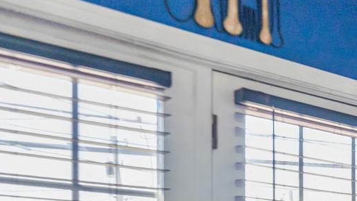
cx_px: 558
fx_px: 558
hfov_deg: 25.2
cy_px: 295
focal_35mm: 59
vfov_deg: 18.3
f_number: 7.1
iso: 400
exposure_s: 1/160
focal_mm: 14
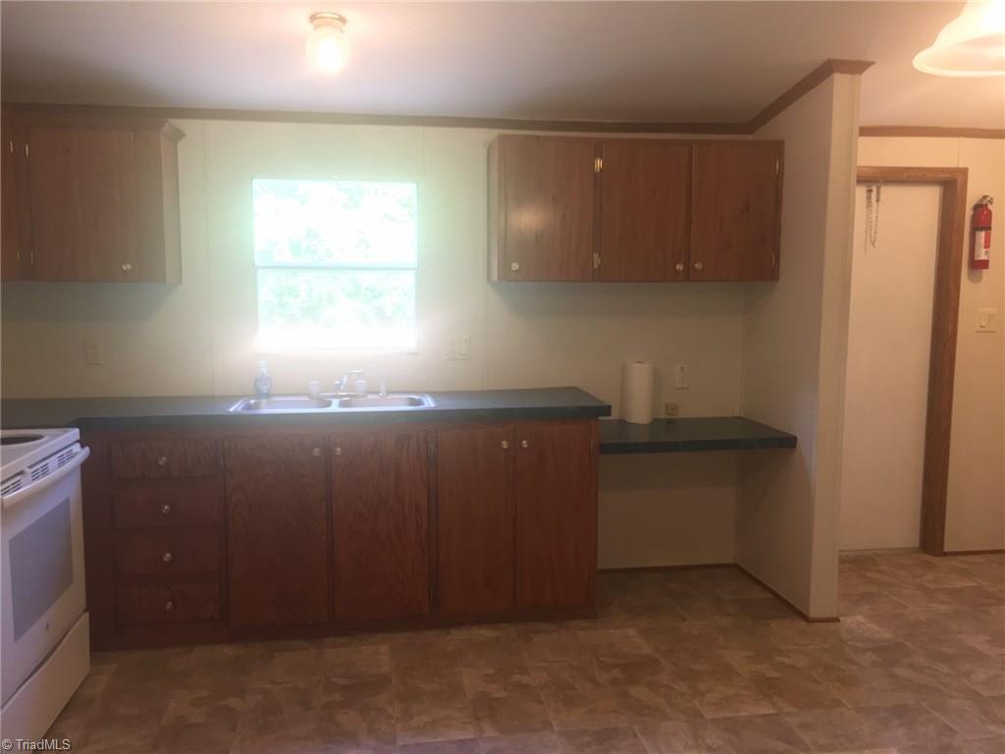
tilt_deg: -8.9
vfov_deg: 48.2
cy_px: 377
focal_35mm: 29
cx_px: 502
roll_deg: -0.2
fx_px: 842
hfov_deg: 61.7
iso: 80
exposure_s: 1/30
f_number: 2.2
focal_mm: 4.15
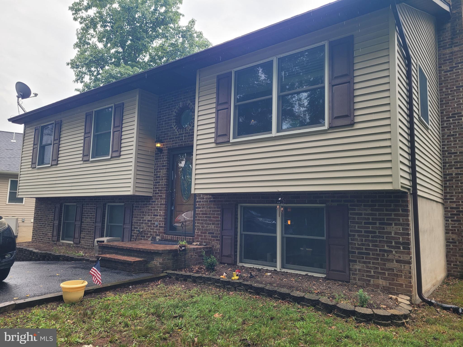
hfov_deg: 67.3
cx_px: 232
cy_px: 174
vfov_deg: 53.1
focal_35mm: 26
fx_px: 348
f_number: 1.8
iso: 40
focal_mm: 5.4
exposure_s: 1/245
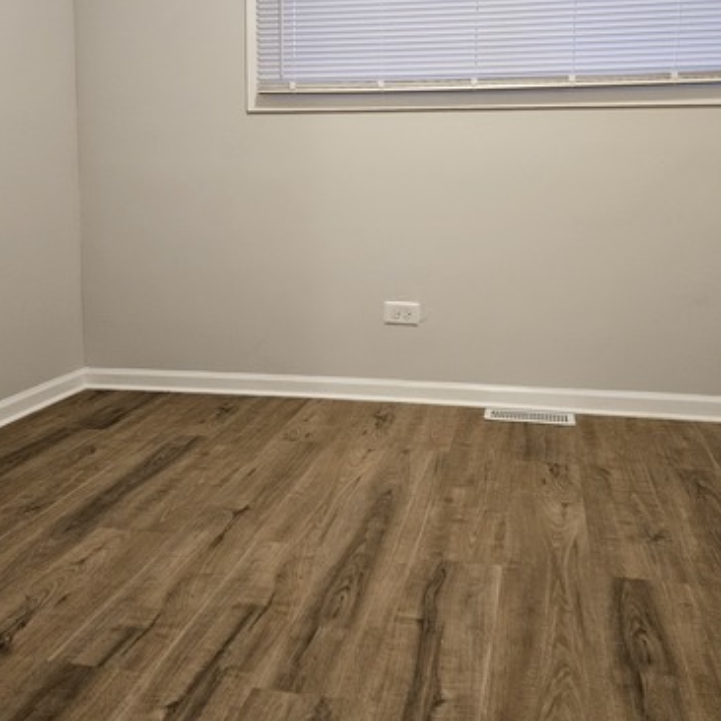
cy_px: 275
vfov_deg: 44.6
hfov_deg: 44.9
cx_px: 353
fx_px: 872
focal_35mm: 37
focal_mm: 5.4
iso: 500
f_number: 1.8
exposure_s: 1/120
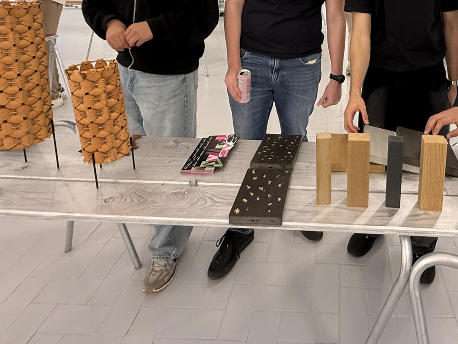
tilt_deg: -9.3
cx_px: 333
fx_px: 370
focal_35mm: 28
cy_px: 16
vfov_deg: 43.9
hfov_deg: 60.6
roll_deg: -0.6
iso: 200
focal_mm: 2.22
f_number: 2.2
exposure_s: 1/50
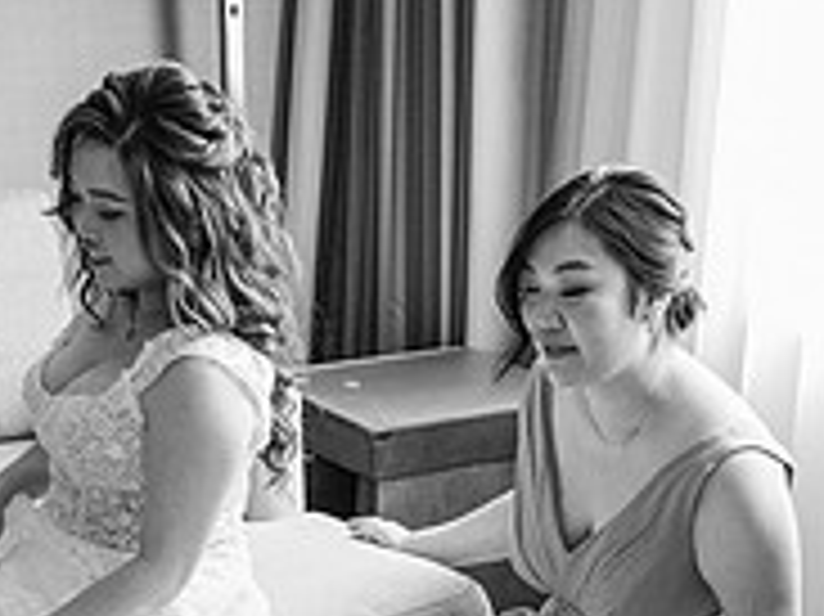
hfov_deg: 26.7
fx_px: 1737
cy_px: 805
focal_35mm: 73
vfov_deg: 18.7
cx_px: 482
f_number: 4.5
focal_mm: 24
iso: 1800
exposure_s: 1/125
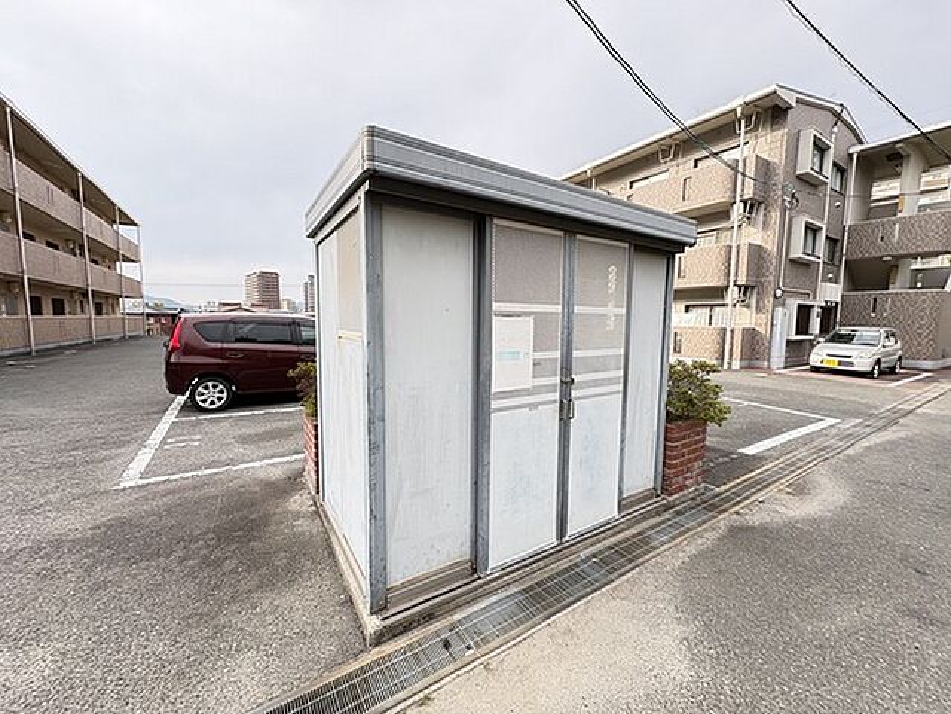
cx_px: 476
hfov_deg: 102.1
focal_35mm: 14
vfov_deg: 85.7
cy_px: 357
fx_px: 385
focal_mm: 2.22
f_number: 2.2
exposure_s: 1/158
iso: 64
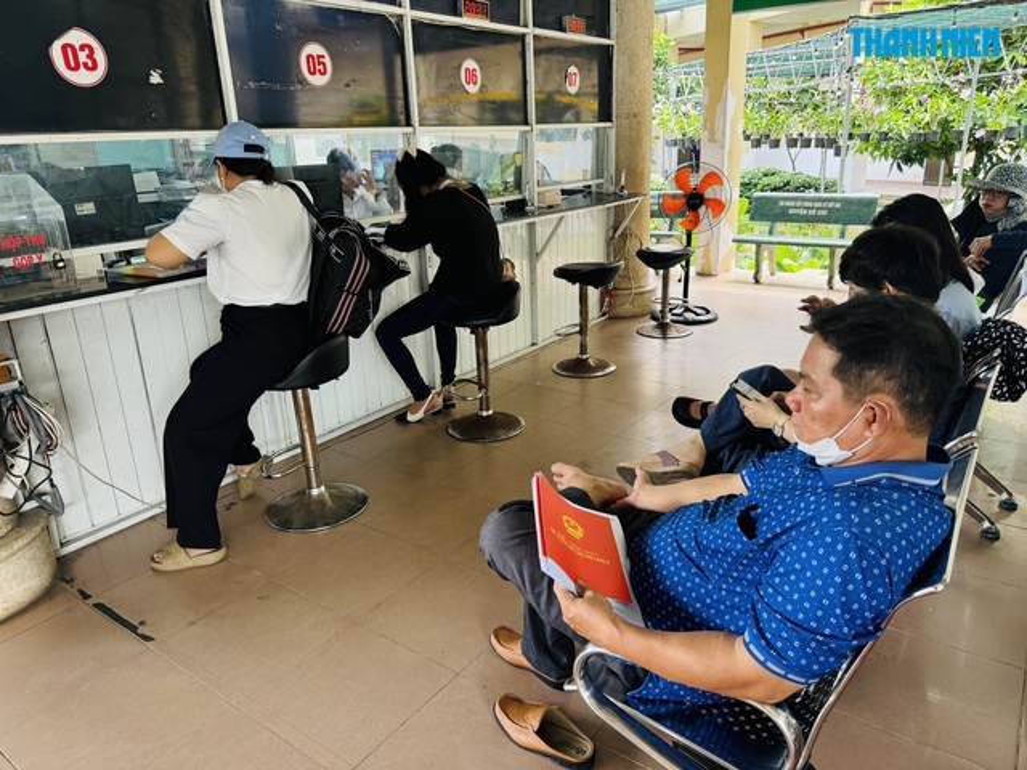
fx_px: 712
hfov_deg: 71.6
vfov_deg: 56.8
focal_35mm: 24
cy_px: 385
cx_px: 514
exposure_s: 1/121
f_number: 1.78
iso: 125
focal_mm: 6.76
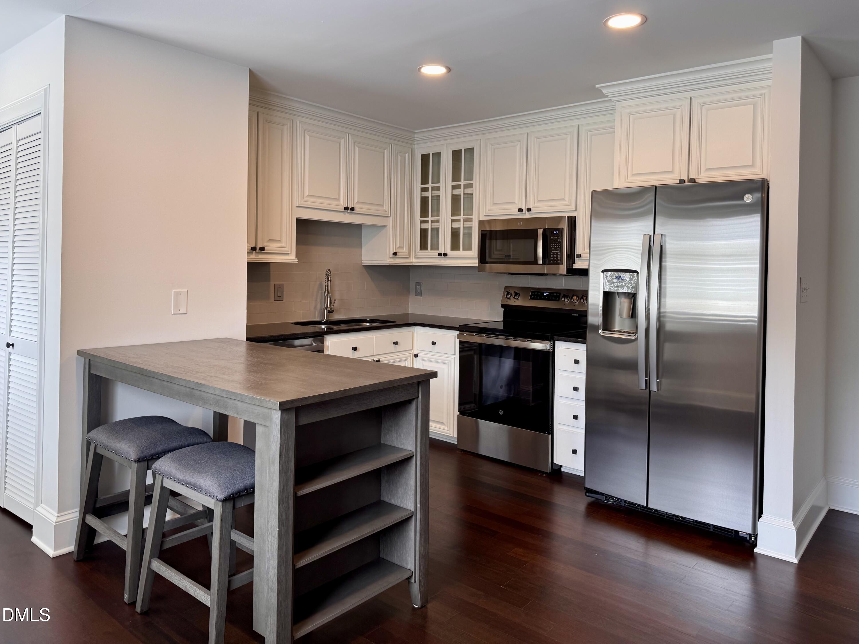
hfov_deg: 71.6
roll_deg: -1.1
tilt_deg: -3.1
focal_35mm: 24
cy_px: 322
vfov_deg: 56.8
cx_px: 430
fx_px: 595
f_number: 1.78
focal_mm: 6.76
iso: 100
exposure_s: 1/120
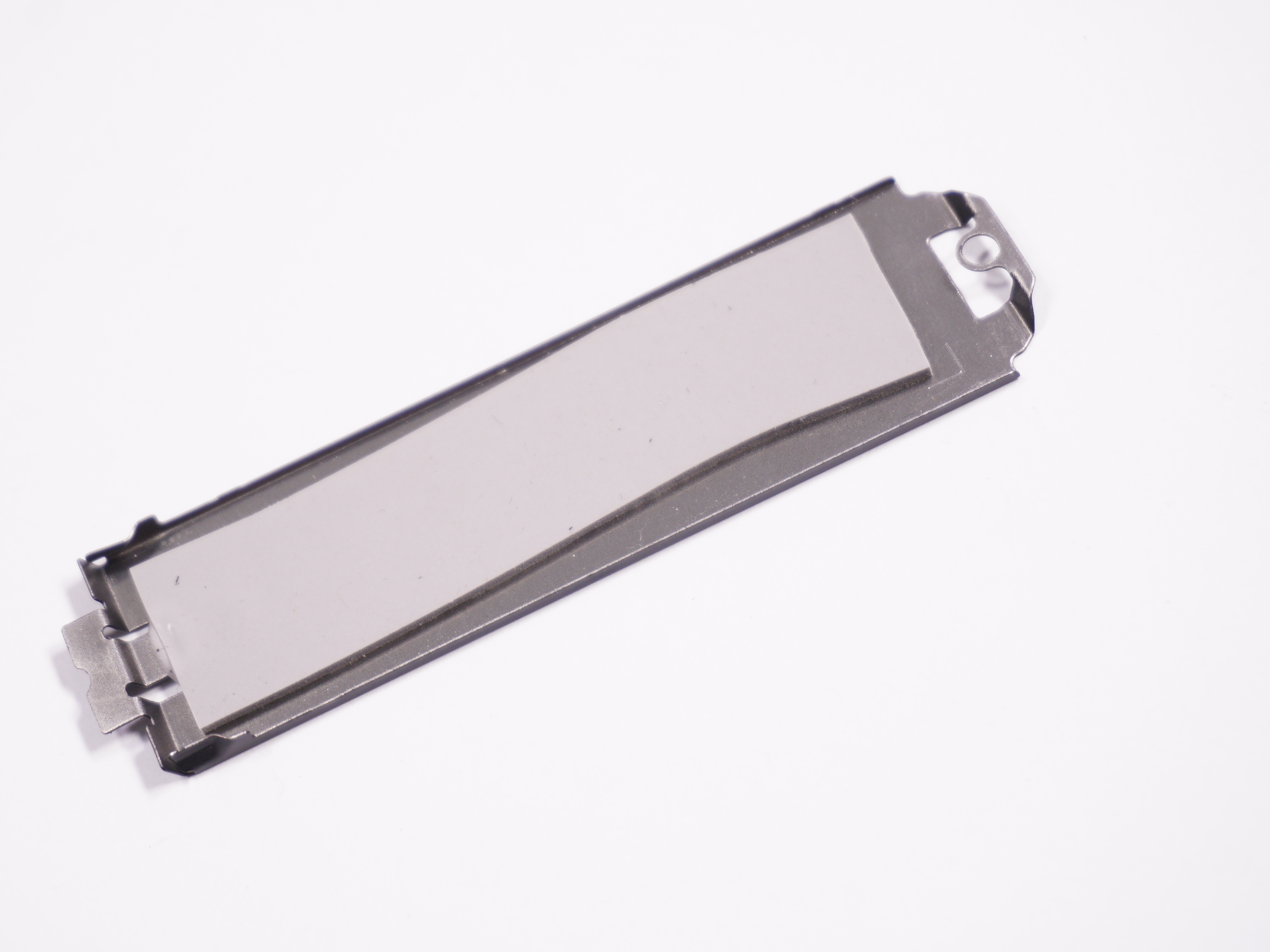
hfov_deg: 23.8
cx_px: 555
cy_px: 477
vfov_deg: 18.0
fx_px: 3008
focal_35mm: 82
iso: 250
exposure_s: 1/125
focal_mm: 50
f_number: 5.6
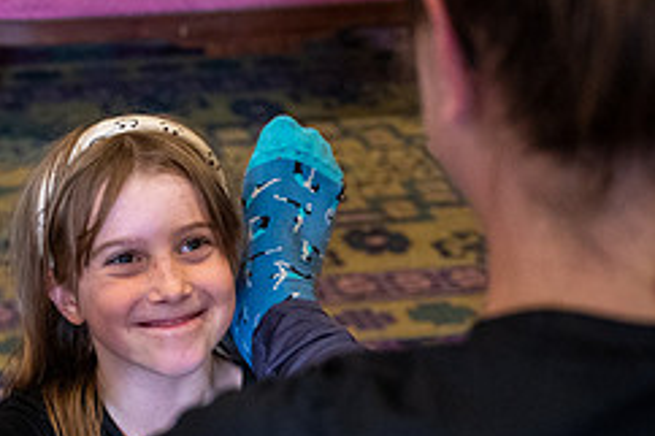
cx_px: 154
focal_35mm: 127
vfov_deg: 10.7
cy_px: 344
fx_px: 2309
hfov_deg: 16.1
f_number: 4
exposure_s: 1/125
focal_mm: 53
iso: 3200
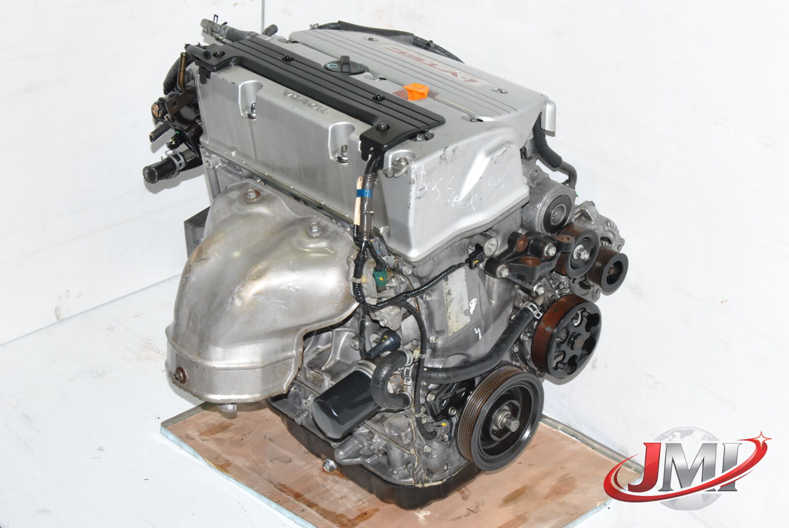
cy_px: 264
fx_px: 1481
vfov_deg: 20.2
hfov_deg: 29.8
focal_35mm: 68
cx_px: 394
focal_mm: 45
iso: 800
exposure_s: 1/200
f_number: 10
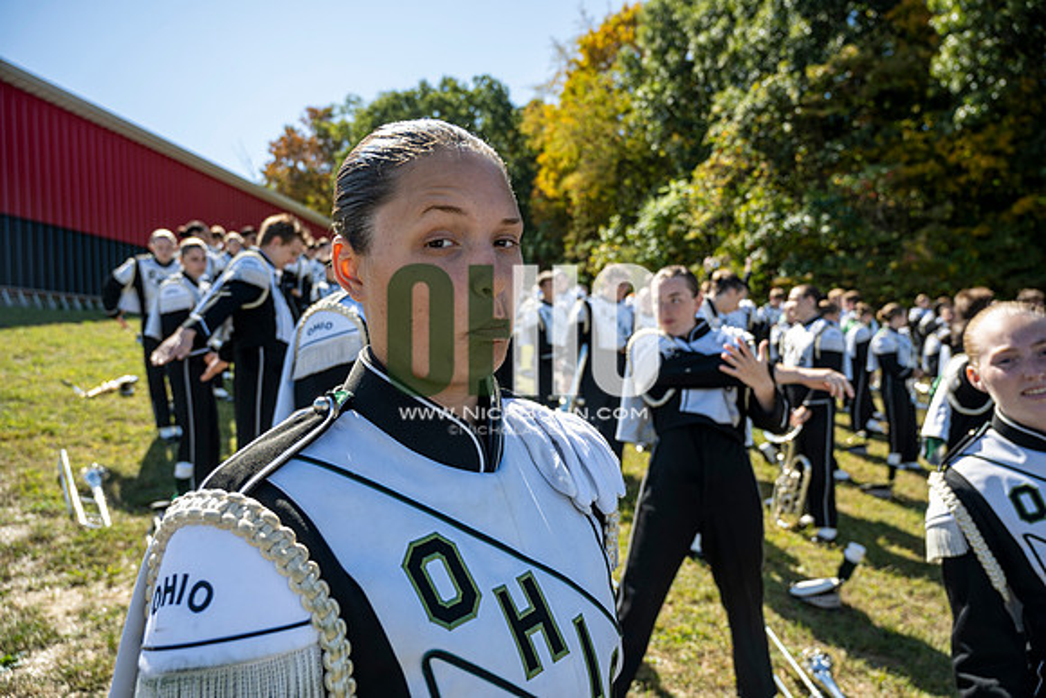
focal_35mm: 24
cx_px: 523
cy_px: 349
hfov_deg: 73.7
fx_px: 697
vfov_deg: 53.2
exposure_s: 1/250
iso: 64
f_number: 4.5
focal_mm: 24
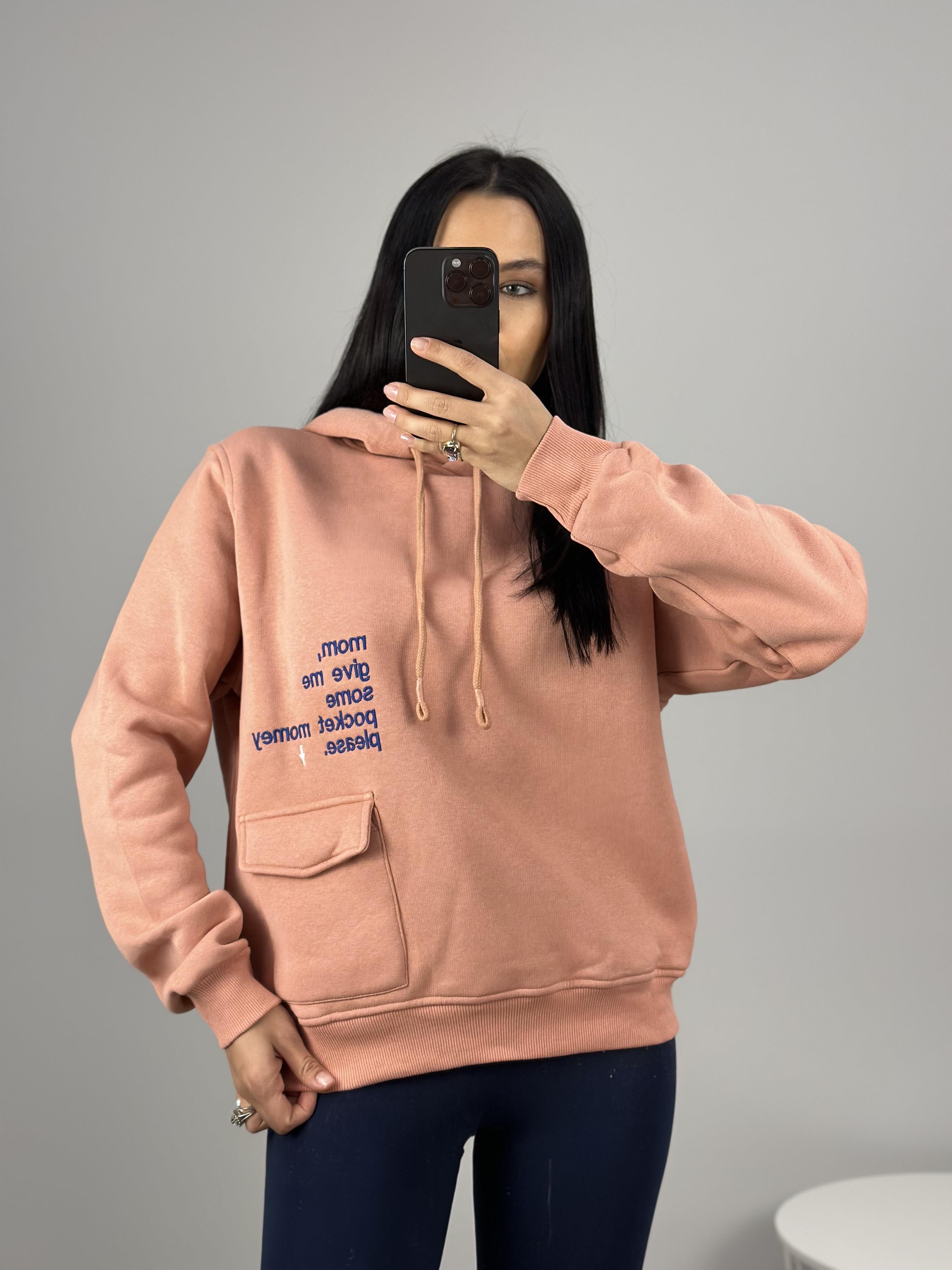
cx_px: 476
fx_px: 1760
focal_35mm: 48
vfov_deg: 39.7
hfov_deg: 30.3
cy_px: 635
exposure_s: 1/100
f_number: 1.78
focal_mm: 6.86
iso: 100
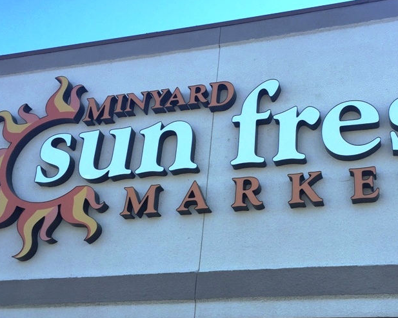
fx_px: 553
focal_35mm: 47
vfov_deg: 31.9
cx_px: 251
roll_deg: -3.5
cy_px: 195
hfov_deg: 39.3
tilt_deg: +26.0
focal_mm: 4.15
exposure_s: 1/824
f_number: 2.2
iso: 32
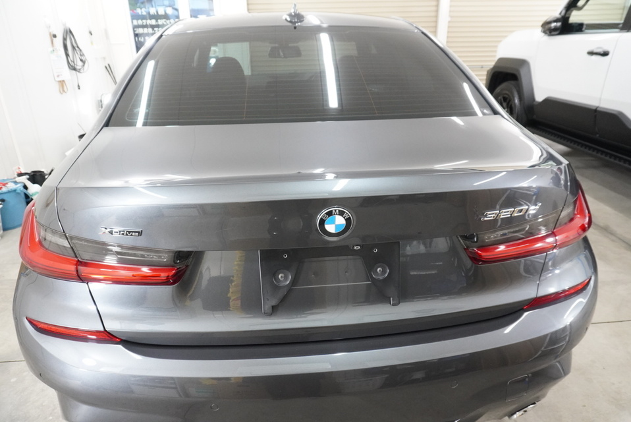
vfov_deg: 53.2
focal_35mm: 24
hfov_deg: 73.7
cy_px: 211
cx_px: 316
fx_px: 421
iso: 3200
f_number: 5.6
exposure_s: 1/125
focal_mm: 16
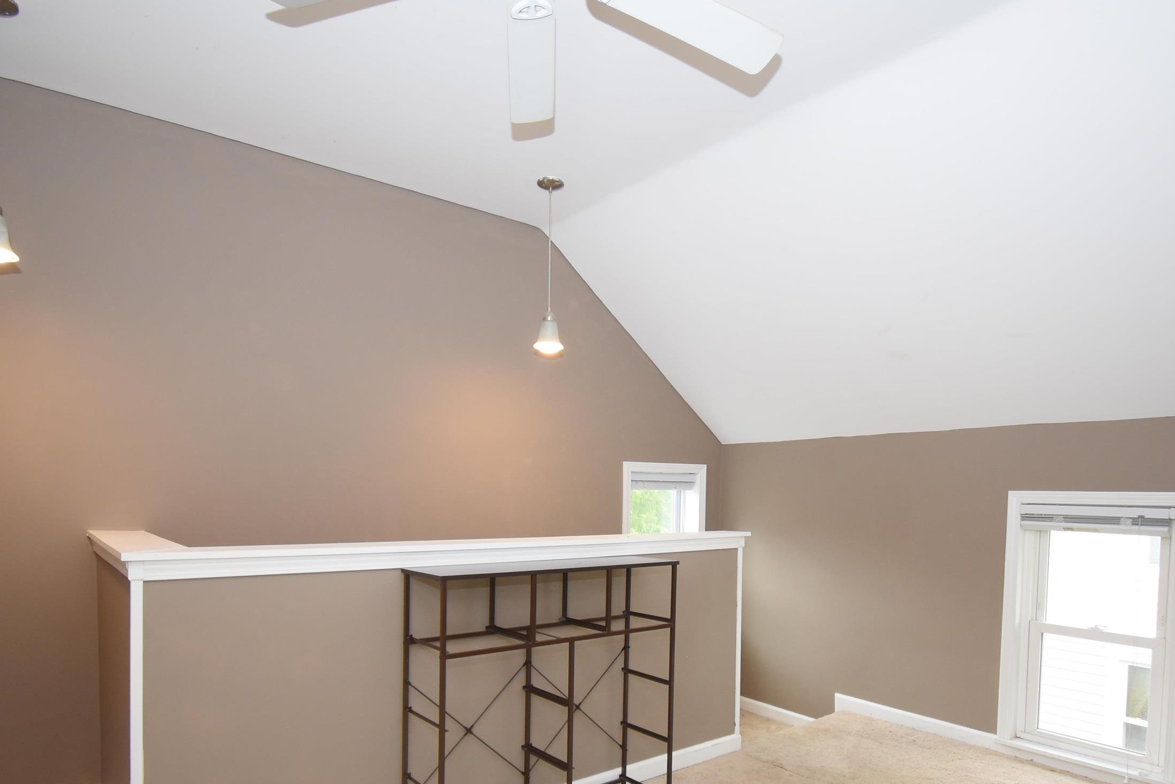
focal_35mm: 21
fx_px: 686
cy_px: 533
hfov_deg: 81.2
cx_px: 604
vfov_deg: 58.0
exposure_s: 1/60
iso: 800
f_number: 4.5
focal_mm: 10
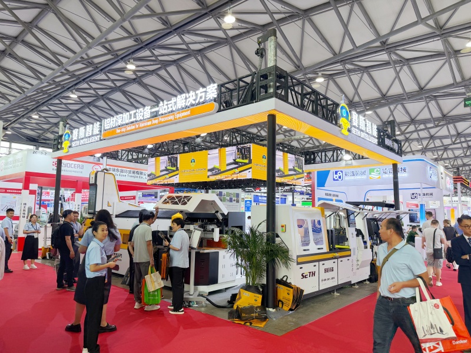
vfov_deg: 56.8
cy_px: 176
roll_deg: -2.6
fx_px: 327
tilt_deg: +6.2
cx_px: 236
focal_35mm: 24
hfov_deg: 71.6
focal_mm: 6.76
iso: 80
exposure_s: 1/100
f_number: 1.78
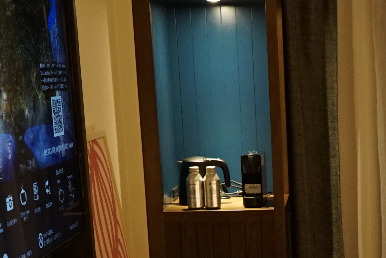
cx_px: 417
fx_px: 1019
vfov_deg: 14.0
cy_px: 315
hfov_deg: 20.5
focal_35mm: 95
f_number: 5.6
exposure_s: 1/60
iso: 5000
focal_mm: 32
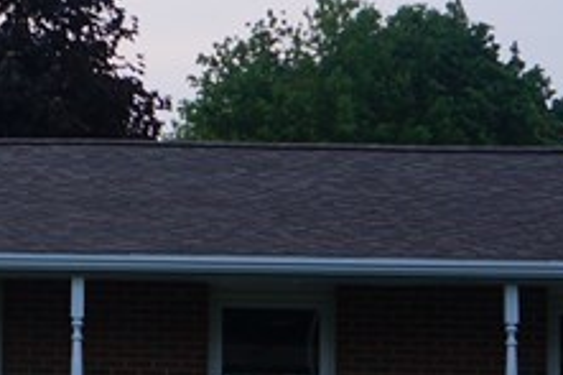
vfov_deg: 7.7
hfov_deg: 11.0
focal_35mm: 177
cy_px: 242
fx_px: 2766
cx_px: -381
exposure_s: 1/60
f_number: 5
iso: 200
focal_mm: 24
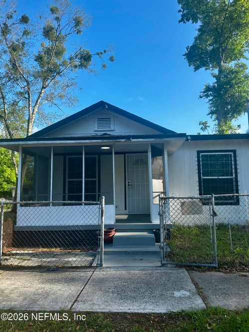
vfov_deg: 71.6
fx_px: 230
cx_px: 124
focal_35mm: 24
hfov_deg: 56.8
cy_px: 166
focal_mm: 6.86
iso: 80
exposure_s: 1/1664
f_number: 1.78
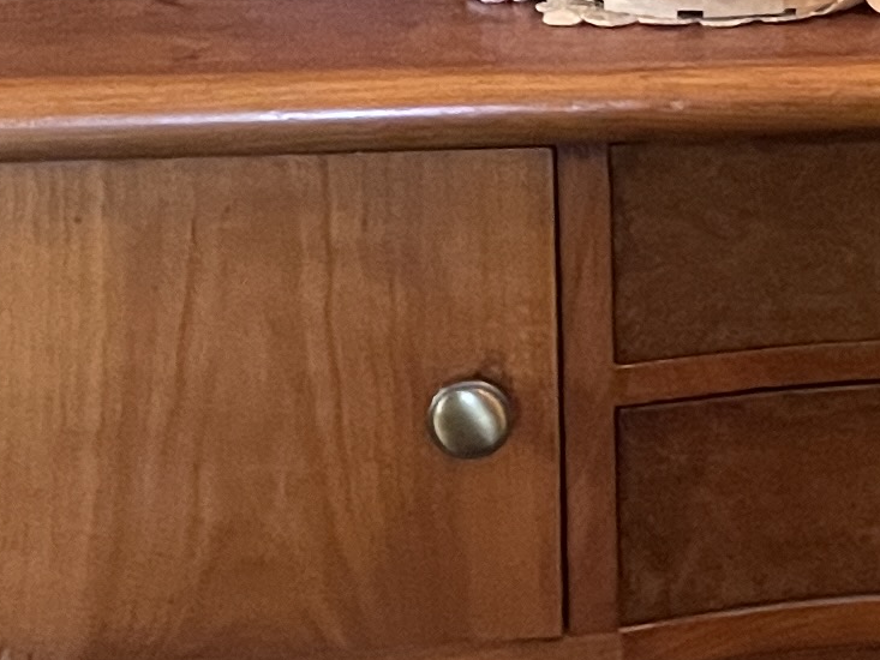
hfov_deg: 12.8
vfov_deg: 10.3
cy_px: -25
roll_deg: +0.1
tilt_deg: -13.0
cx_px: 1461
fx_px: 3636
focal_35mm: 143
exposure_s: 1/33
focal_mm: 4.2
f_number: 1.6
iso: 640
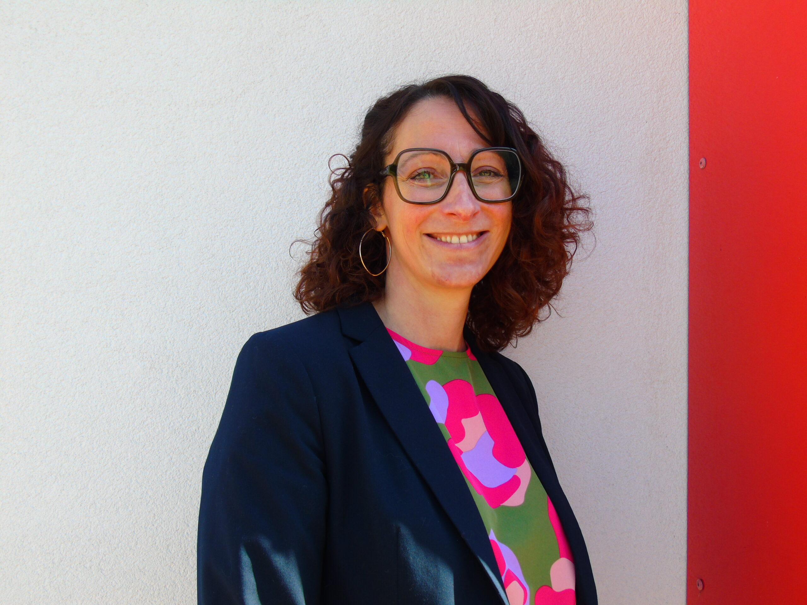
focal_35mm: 29
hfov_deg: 61.7
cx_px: 404
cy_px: 302
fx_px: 676
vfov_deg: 48.2
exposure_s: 1/160
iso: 80
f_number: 3.6
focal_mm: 5.2
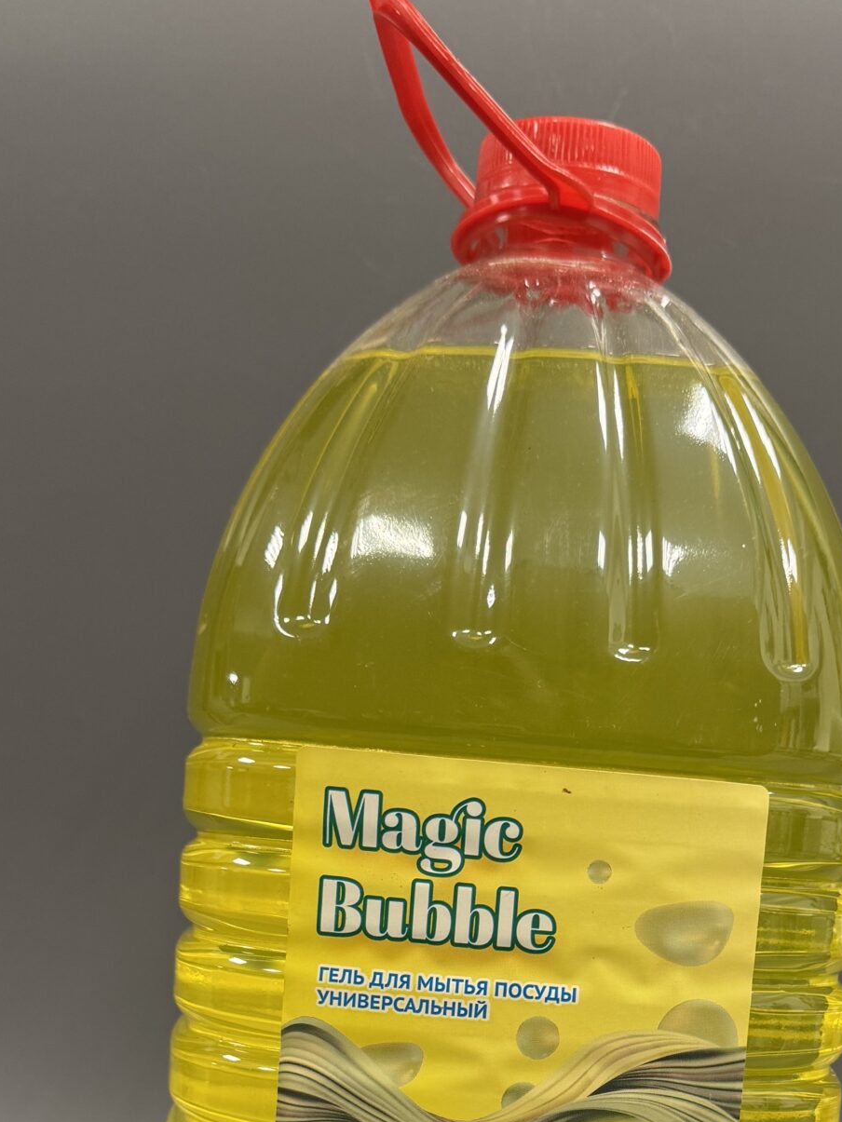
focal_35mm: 51
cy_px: 1006
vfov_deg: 35.3
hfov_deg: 28.3
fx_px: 1654
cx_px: 584
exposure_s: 1/50
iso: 125
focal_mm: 6.76
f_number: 1.78
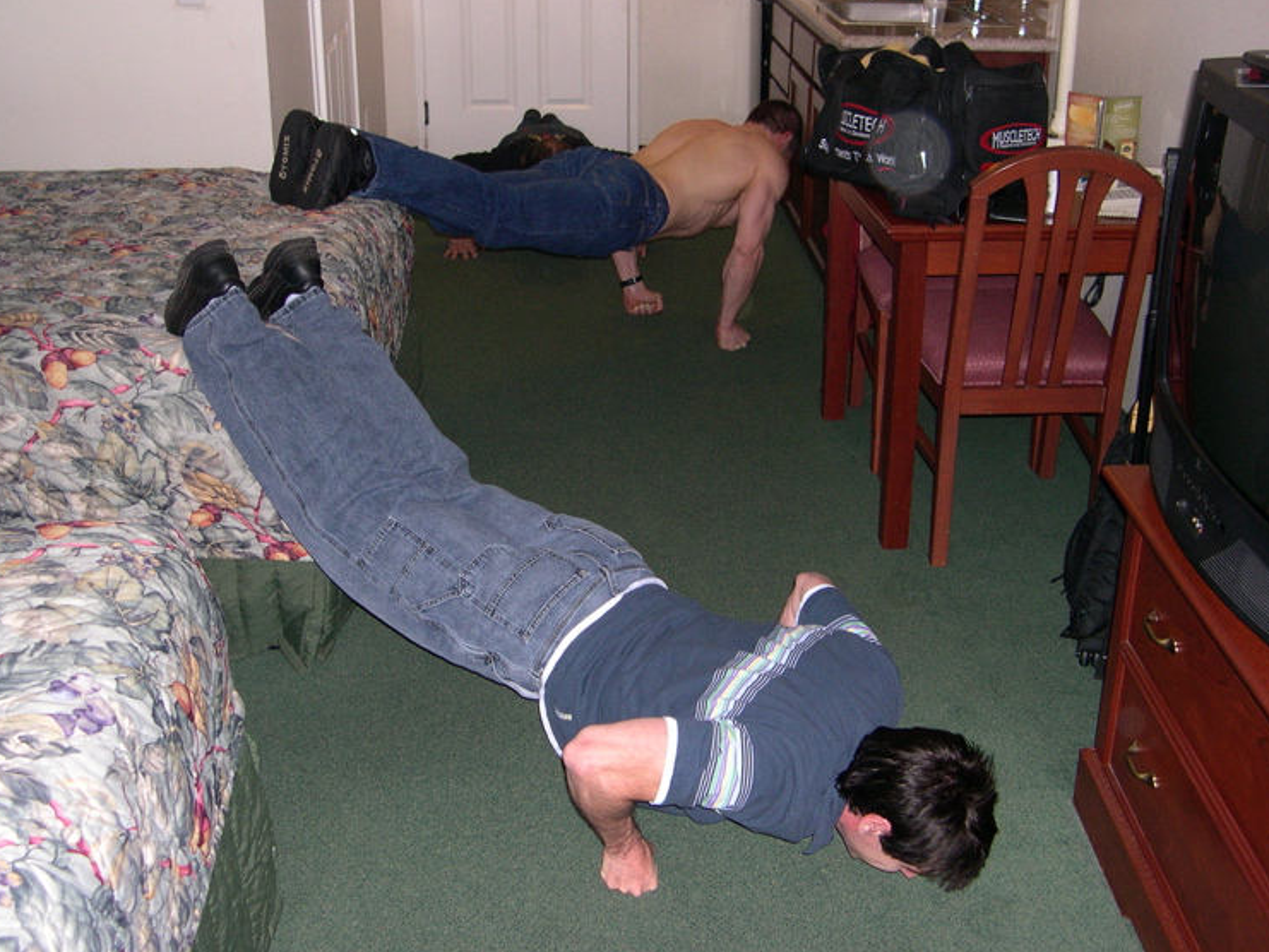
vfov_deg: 35.1
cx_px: 594
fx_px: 1503
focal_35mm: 41
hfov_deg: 45.7
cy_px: 440
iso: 201
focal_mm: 8
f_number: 2.8
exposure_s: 1/60
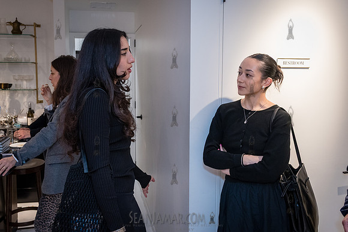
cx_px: 159
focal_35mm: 33
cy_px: 105
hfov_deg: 56.6
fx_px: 322
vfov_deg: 39.6
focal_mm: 28
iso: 1600
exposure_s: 1/200
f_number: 4
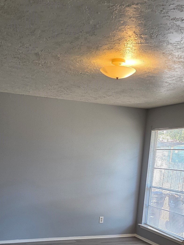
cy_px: 219
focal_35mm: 45
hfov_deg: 32.1
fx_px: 319
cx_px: 71
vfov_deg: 39.2
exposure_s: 1/120
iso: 200
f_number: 1.7
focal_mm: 6.3
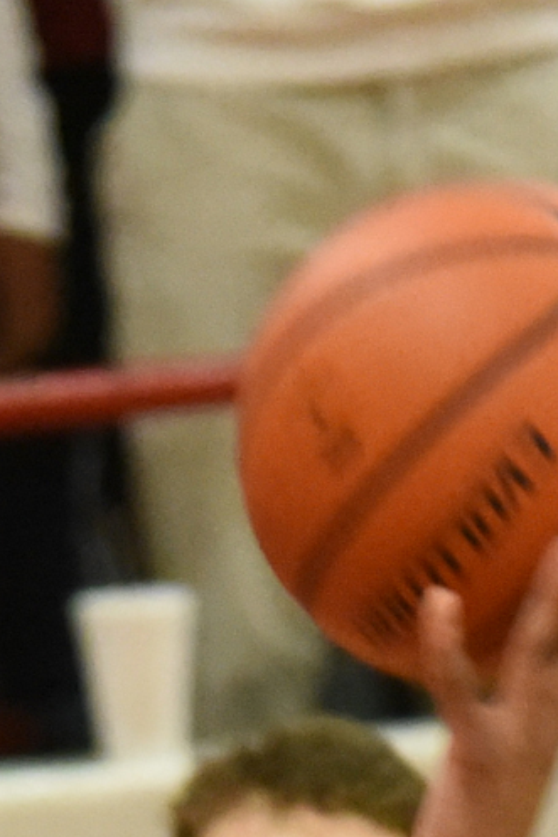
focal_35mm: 773
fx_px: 17983
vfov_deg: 2.6
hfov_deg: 1.8
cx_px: -454
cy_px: 1999
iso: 6400
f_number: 4
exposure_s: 1/500
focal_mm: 160
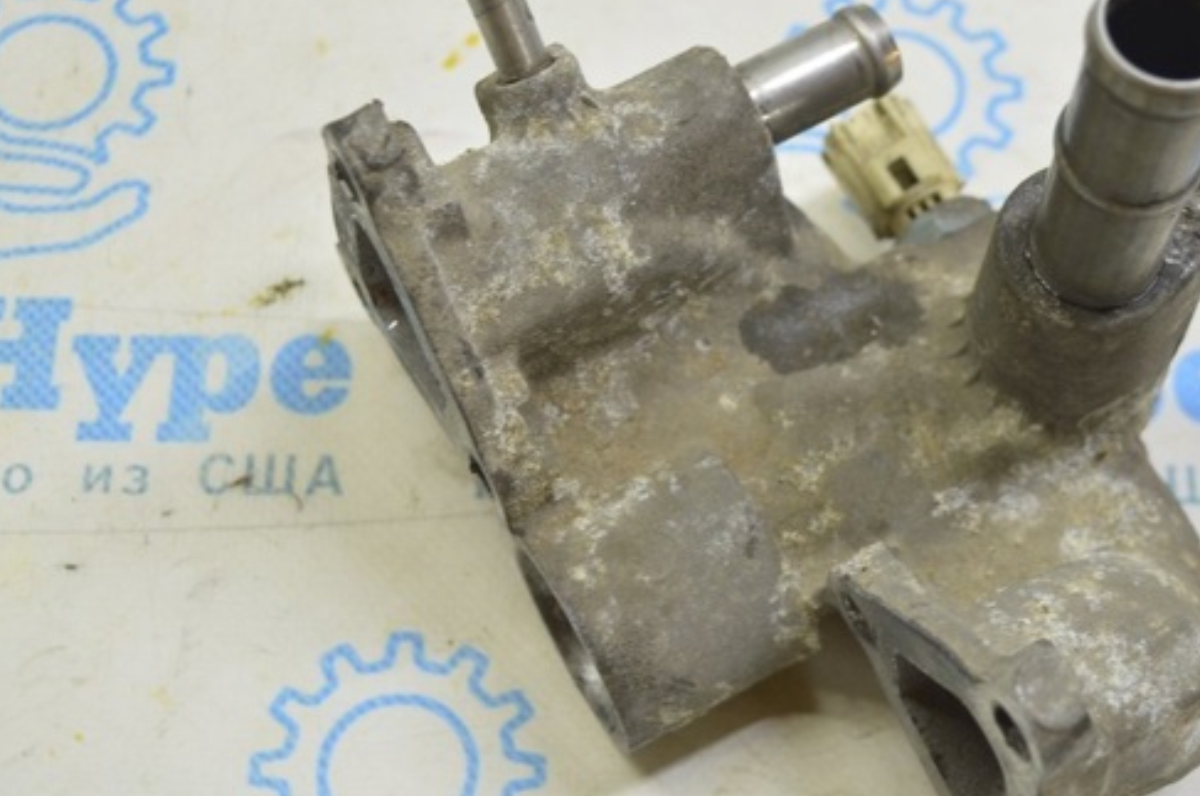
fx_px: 2363
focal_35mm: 71
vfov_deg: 19.1
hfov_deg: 28.4
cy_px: 334
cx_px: 742
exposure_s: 1/20
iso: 400
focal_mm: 36
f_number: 5.6
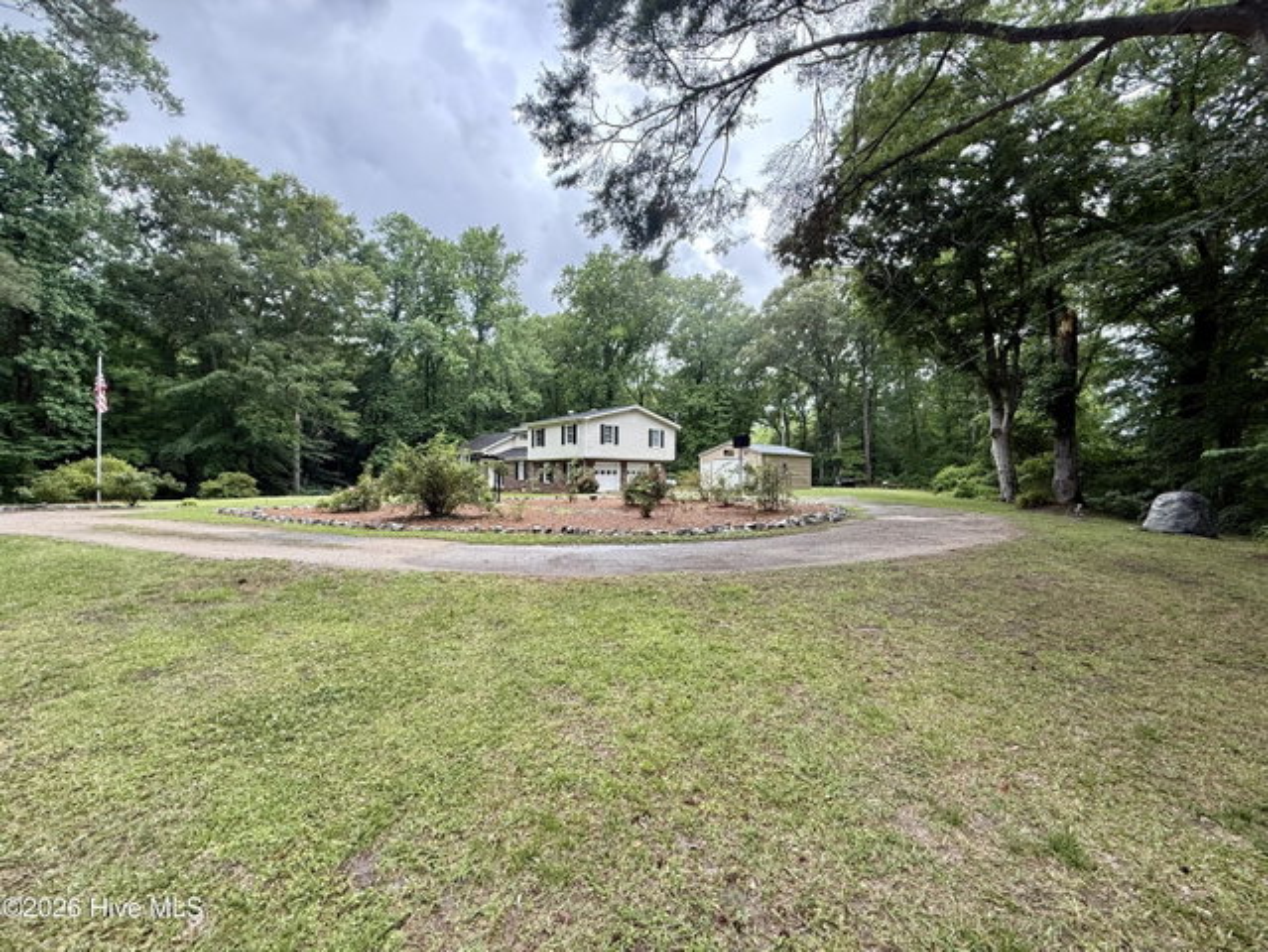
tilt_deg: +0.5
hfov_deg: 102.0
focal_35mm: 14
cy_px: 476
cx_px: 634
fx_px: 513
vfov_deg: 85.7
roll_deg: -0.4
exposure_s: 1/315
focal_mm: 2.22
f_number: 2.2
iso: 64
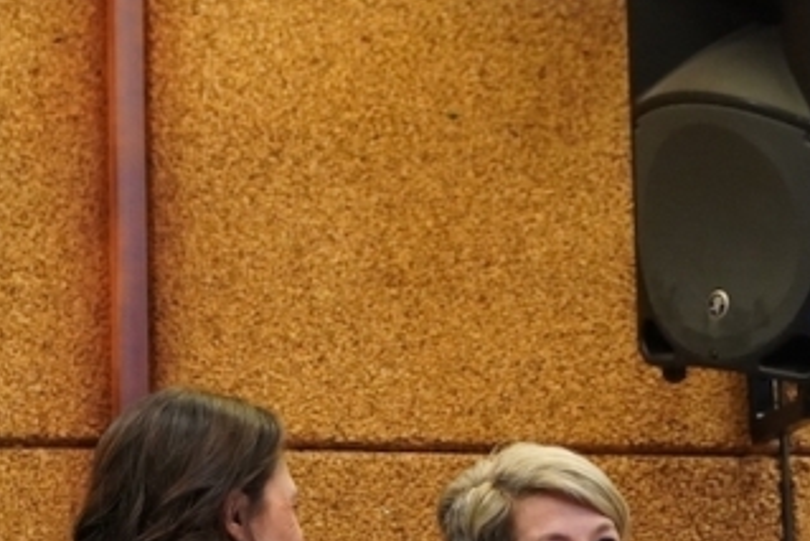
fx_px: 6438
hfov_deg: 7.2
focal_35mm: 286
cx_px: 564
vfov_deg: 4.8
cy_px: 665
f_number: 4
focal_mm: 76
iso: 2000
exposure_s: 1/125
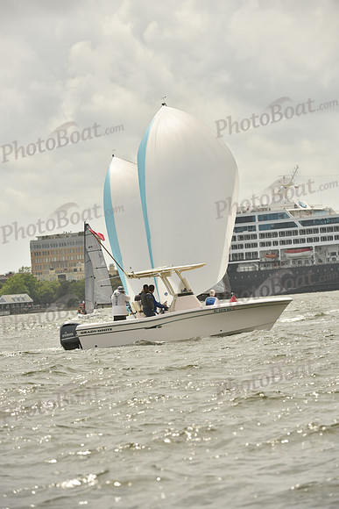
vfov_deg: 9.8
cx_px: 170
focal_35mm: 210
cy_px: 254
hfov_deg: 6.5
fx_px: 2964
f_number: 7.1
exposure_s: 1/1250
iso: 320
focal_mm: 210
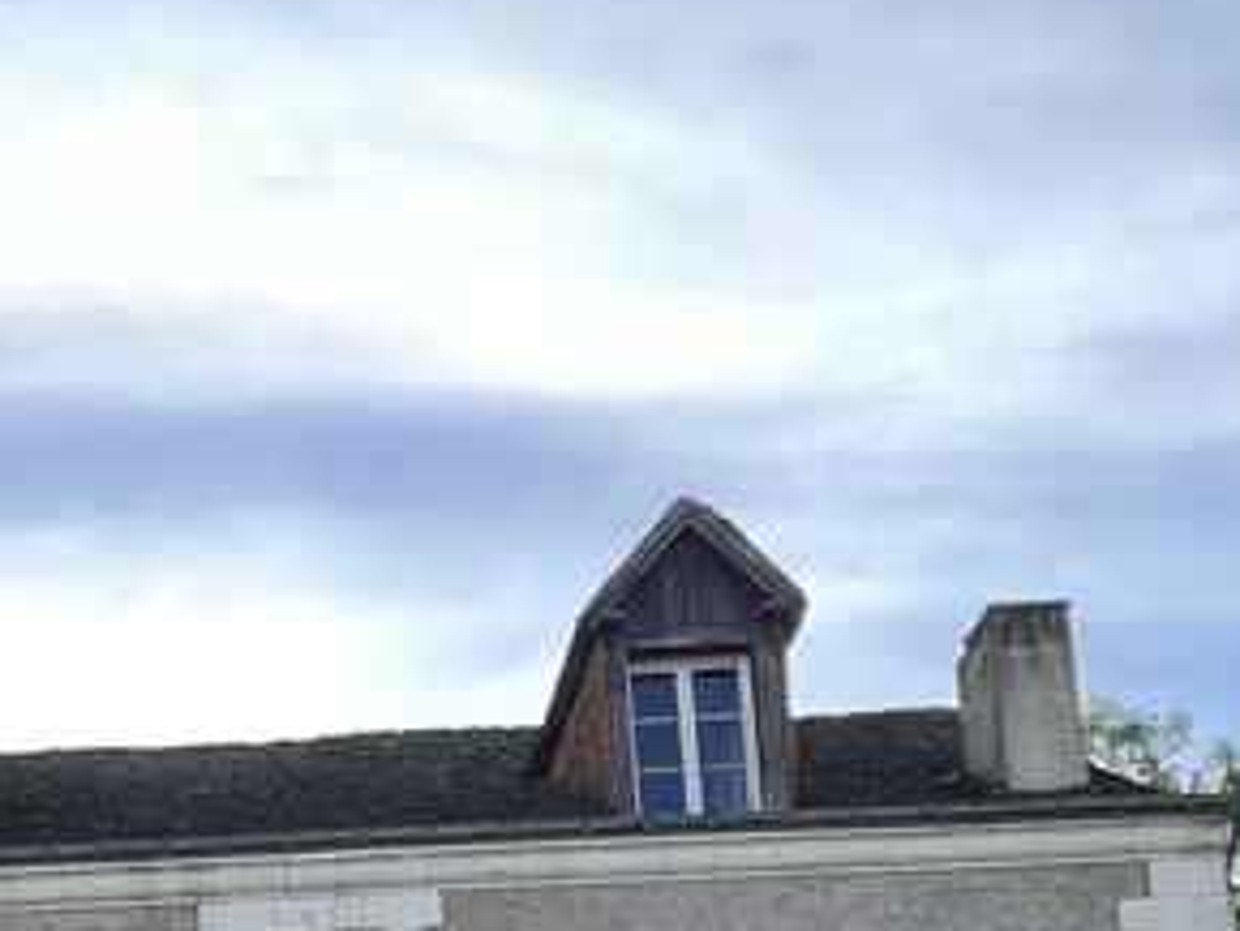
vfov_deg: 18.2
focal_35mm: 54
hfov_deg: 32.3
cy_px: 1866
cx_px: -43
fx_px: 1935
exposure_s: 1/388
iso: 32
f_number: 1.8
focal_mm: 1.57
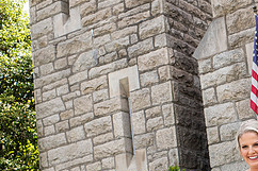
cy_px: 169
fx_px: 602
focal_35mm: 84
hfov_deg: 22.9
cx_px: 275
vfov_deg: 15.9
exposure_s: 1/500
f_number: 6.3
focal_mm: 35
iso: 640
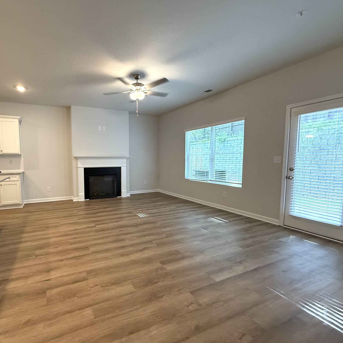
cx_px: 127
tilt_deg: -4.4
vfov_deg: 84.0
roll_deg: -1.1
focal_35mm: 17
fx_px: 191
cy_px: 174
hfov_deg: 82.3
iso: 400
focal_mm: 2.22
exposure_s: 1/120
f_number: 2.2
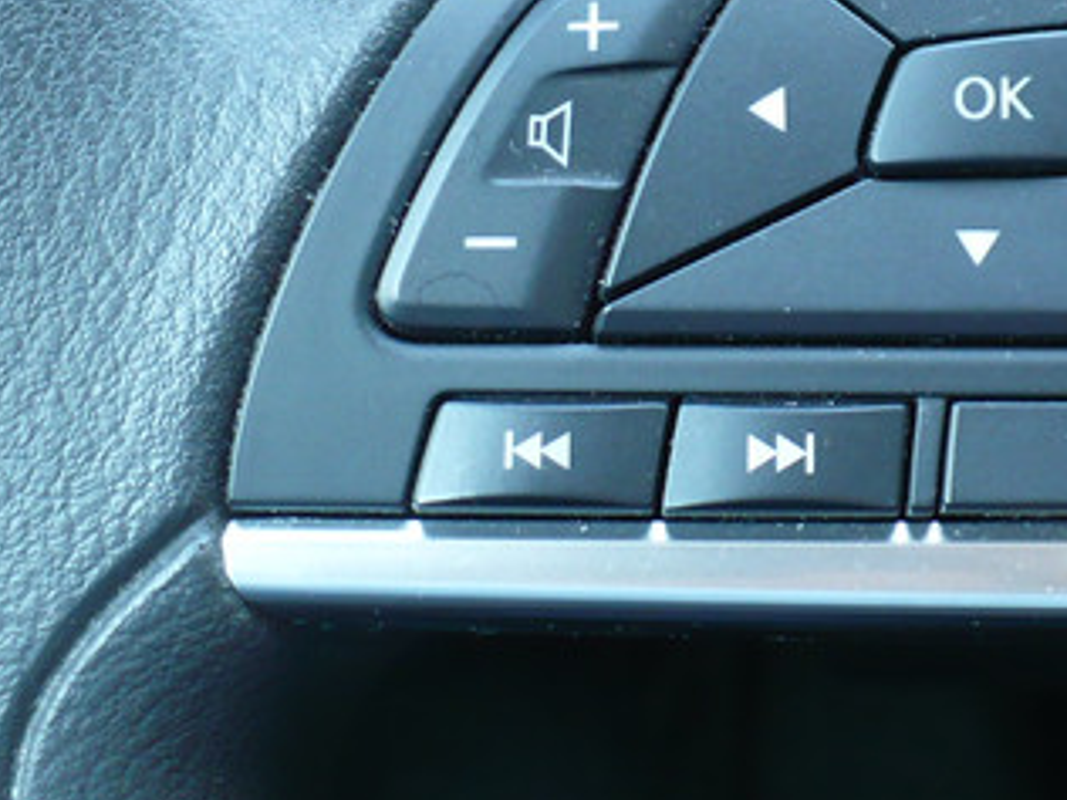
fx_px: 2682
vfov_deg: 16.9
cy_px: 172
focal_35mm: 87
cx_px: 989
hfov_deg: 21.9
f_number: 2.8
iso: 200
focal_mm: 6.1
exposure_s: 1/30
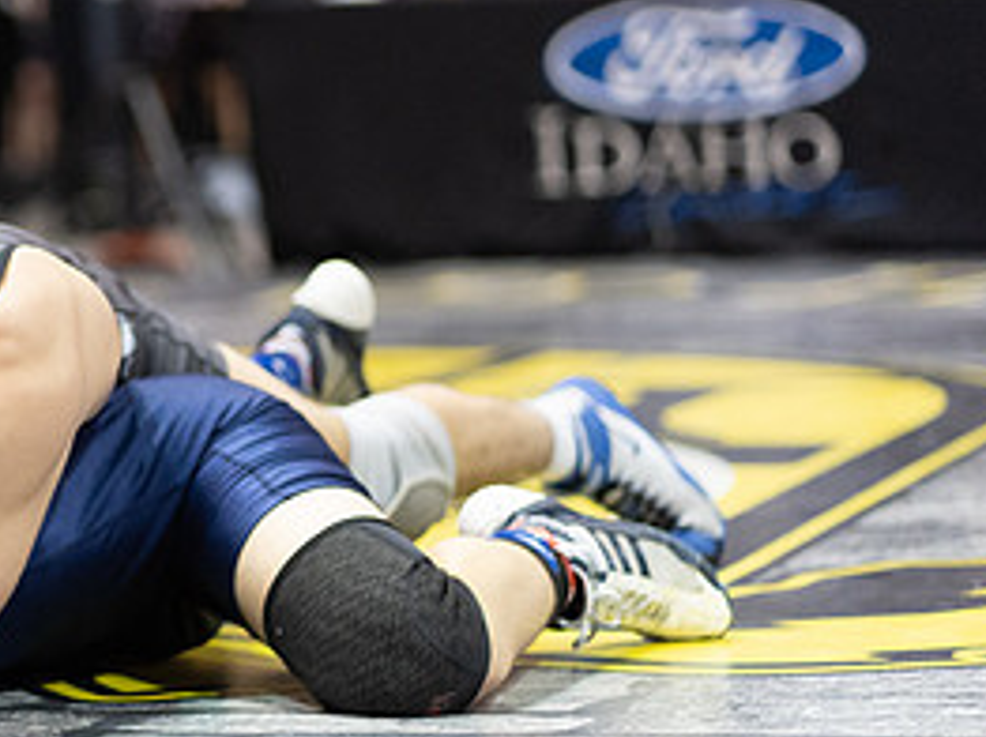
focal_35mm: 181
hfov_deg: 10.8
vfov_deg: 8.2
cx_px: -64
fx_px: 5151
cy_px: 258
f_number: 1.8
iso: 2500
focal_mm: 85
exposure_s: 1/500
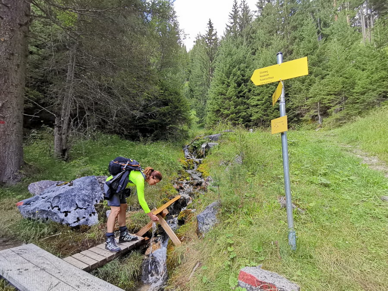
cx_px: 194
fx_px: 191
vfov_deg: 74.7
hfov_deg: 91.0
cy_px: 146
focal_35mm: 17
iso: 64
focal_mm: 1.78
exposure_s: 1/99.9
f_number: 2.4
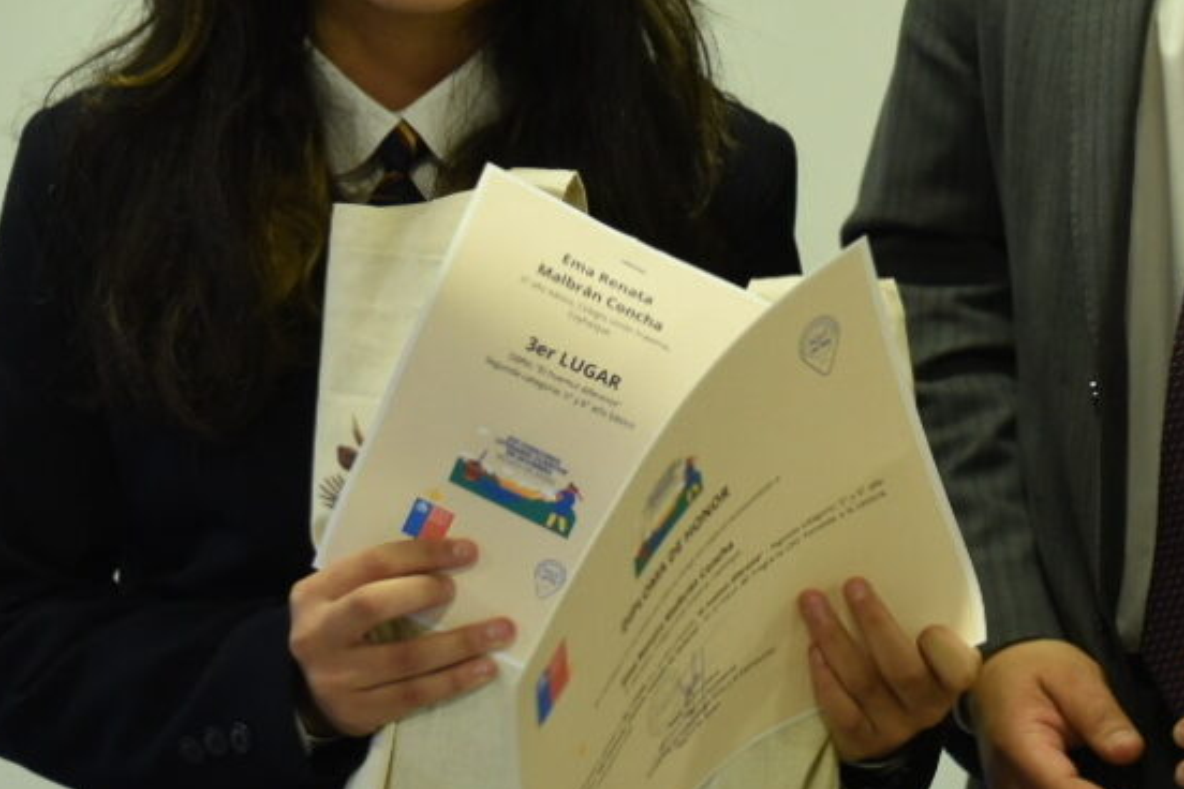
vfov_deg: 9.4
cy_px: 110
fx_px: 4769
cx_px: 933
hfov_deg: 14.1
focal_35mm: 145
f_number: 2.2
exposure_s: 1/500
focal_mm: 50
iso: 1600
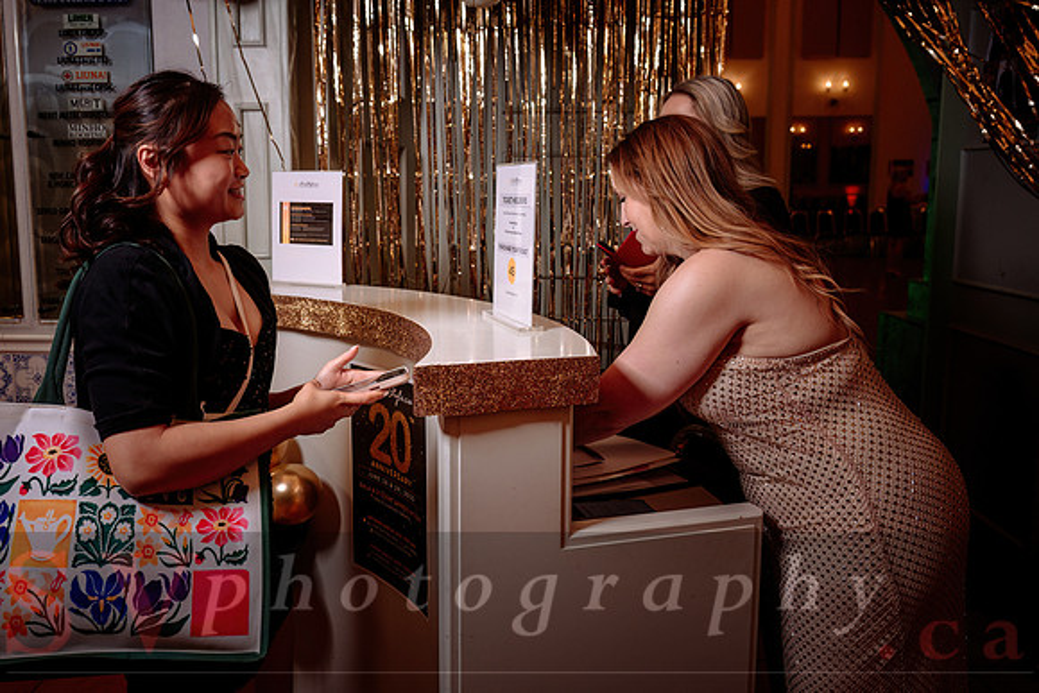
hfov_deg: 60.5
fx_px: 886
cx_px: 444
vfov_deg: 42.6
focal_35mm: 31
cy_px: 289
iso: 640
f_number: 4
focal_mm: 26
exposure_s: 1/200
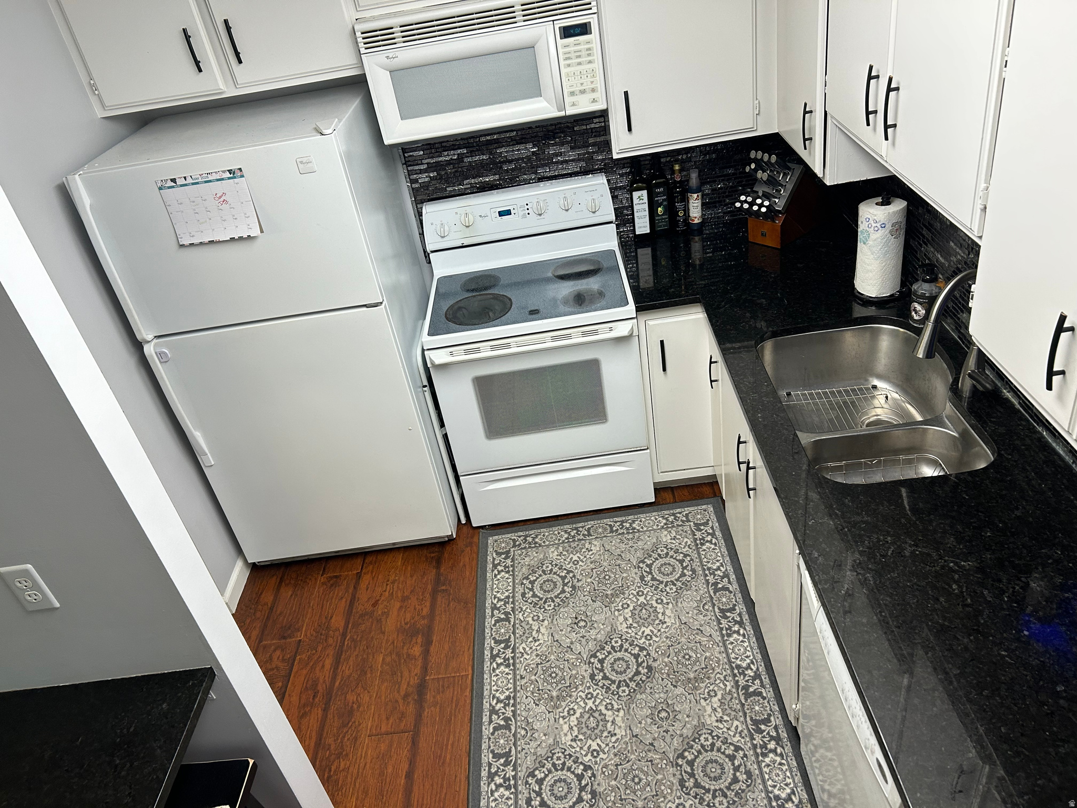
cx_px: 538
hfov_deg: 67.3
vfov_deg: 53.1
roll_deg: +10.8
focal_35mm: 26
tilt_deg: -33.7
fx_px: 809
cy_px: 404
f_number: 1.5
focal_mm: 5.7
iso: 125
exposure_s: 1/120
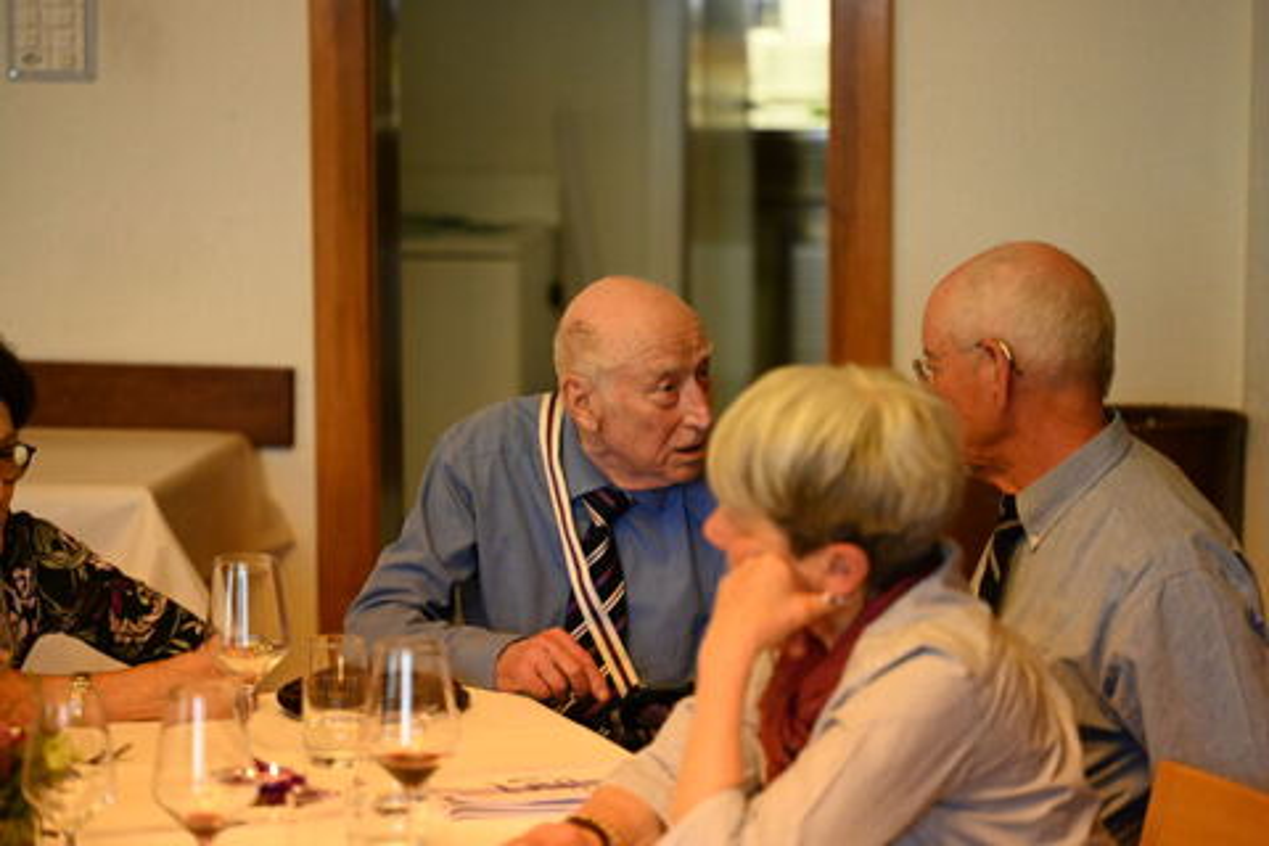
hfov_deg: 19.5
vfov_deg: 13.0
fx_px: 3701
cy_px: 423
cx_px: 634
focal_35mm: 105
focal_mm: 105
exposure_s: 1/640
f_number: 2.8
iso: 5000
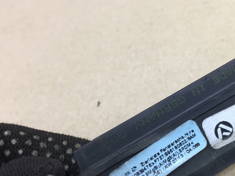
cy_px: 114
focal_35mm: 40
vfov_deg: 35.7
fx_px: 272
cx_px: 162
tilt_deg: -45.1
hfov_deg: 45.9
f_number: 2.2
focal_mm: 4.15
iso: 80
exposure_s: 1/33
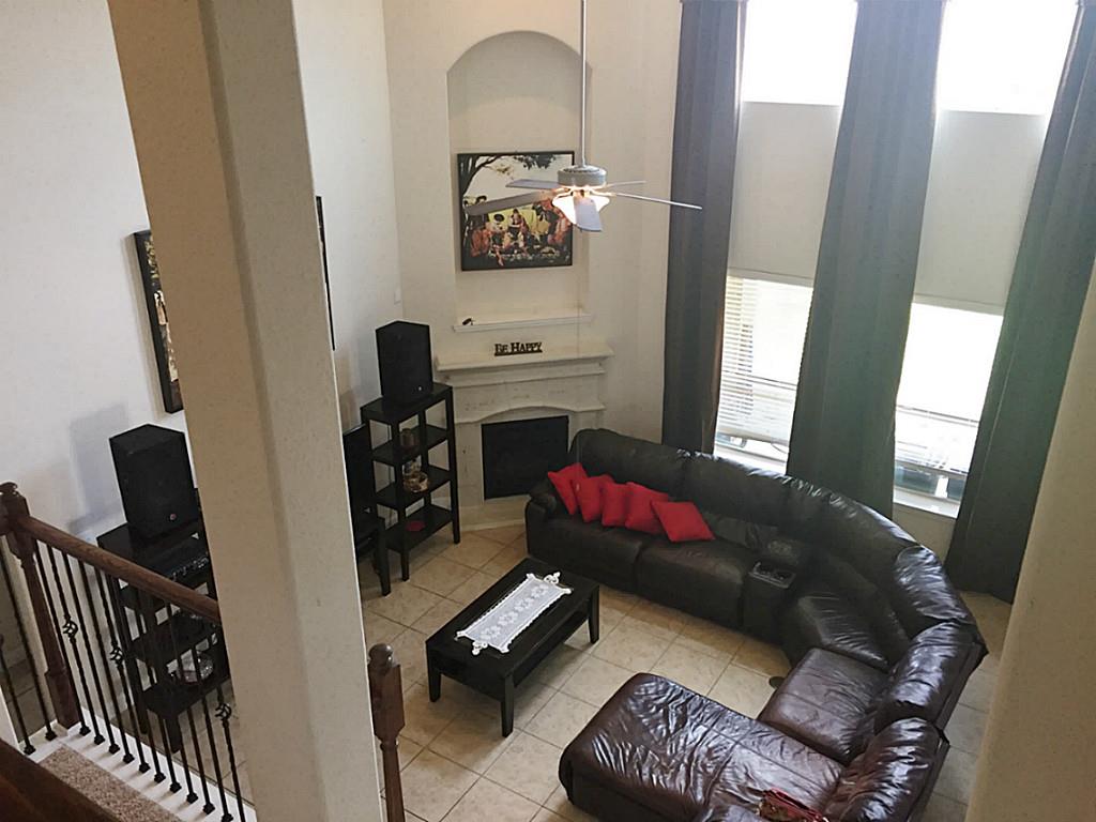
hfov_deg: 61.7
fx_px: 918
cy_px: 411
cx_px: 548
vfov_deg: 48.2
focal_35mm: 29
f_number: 2.2
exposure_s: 1/30
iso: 50
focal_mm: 4.15
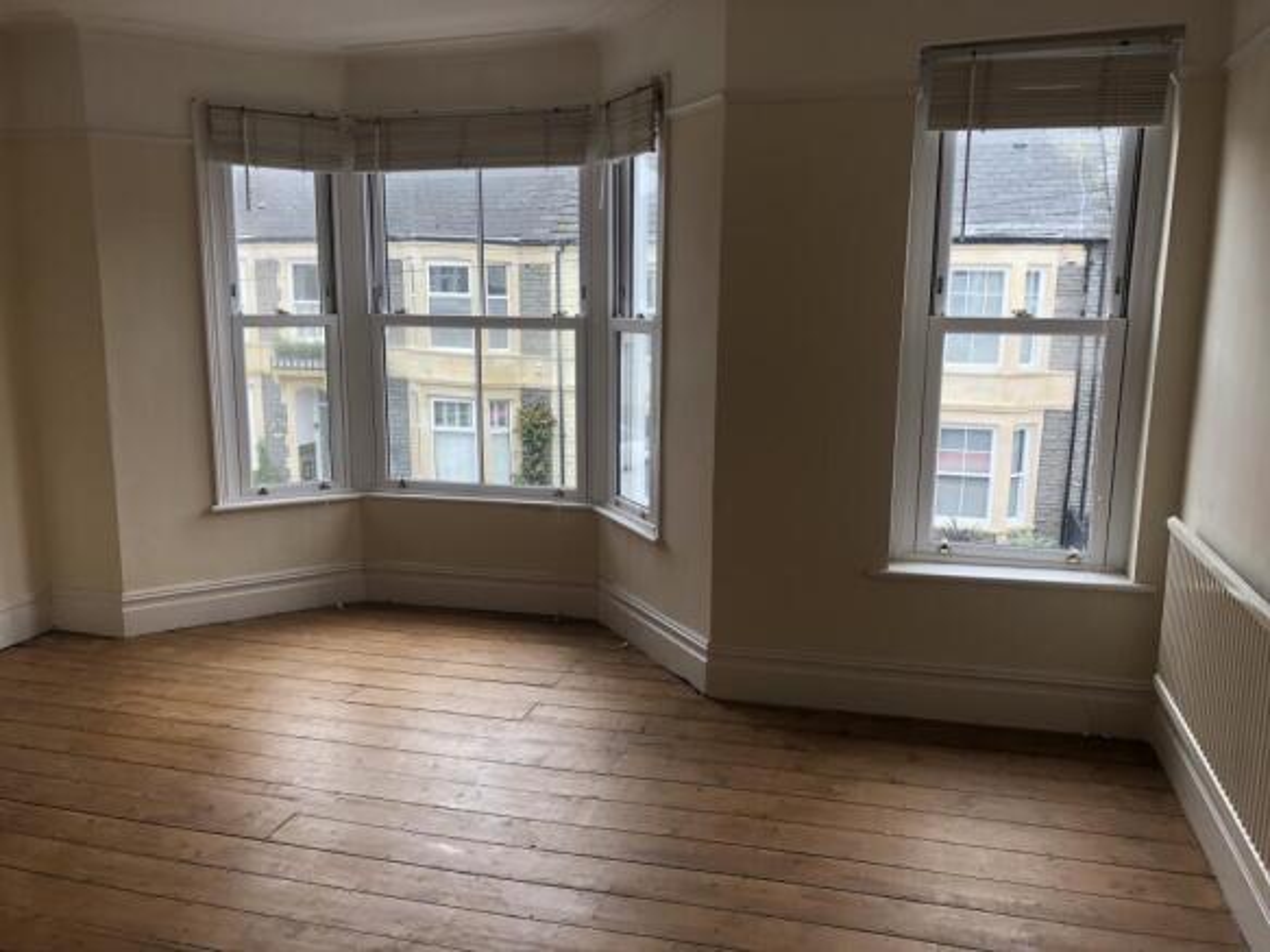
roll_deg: -0.2
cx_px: 635
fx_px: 1027
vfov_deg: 49.7
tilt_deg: -9.8
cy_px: 476
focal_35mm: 28
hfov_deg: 63.5
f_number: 1.8
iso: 50
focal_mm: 4
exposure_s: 1/120
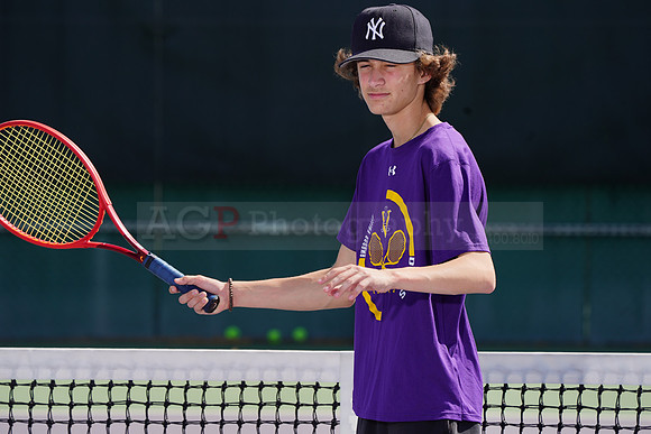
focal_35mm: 303
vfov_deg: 4.5
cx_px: 326
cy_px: 217
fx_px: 5480
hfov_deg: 6.8
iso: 100
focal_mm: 303
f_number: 9
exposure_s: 1/250
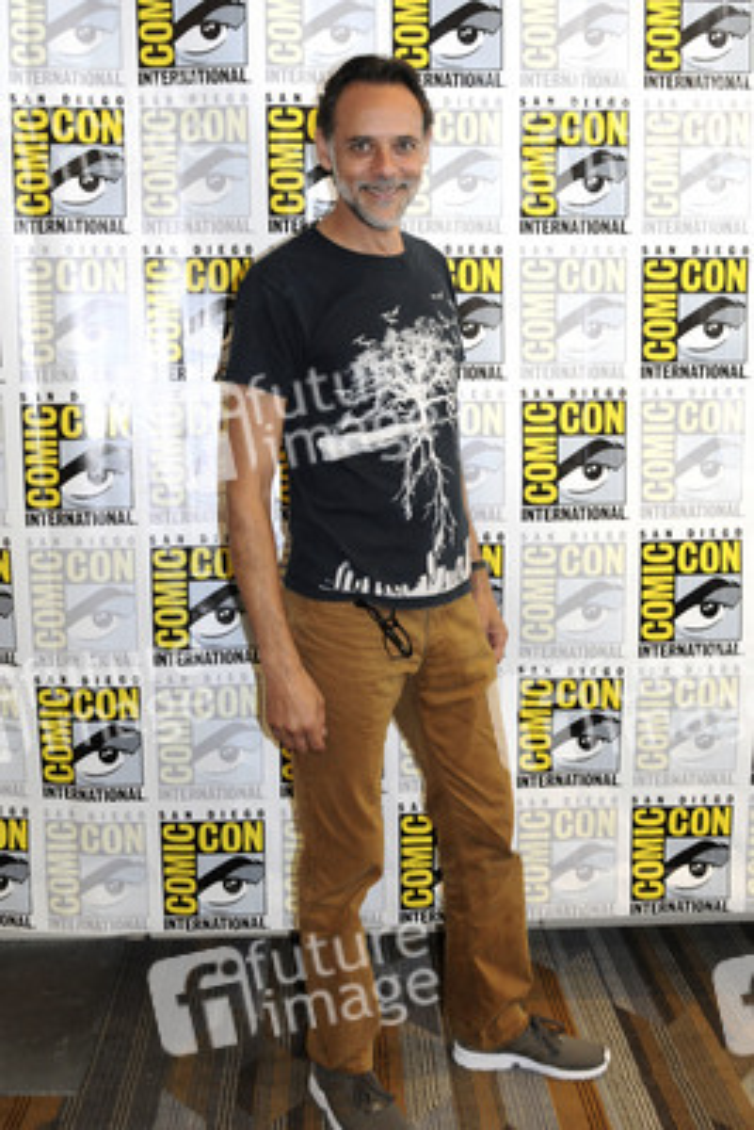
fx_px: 1130
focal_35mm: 36
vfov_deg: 53.1
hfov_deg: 36.9
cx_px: 377
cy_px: 565
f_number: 4.5
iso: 1000
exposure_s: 1/60
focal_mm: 24
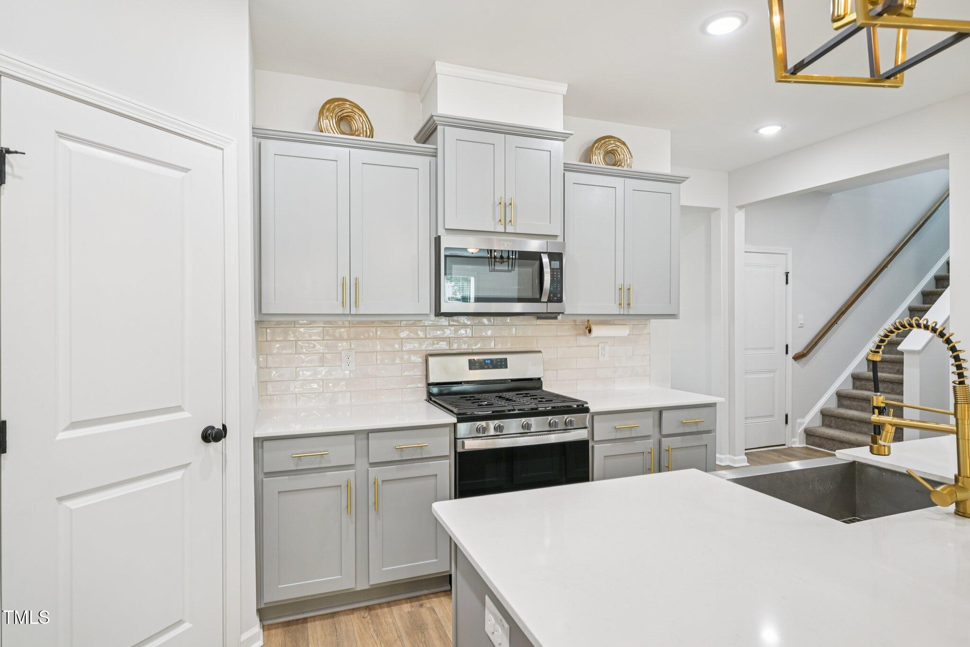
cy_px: 324
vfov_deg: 64.5
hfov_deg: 86.9
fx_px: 512
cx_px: 485
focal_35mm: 19
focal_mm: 19
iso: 360
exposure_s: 1/20
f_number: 8
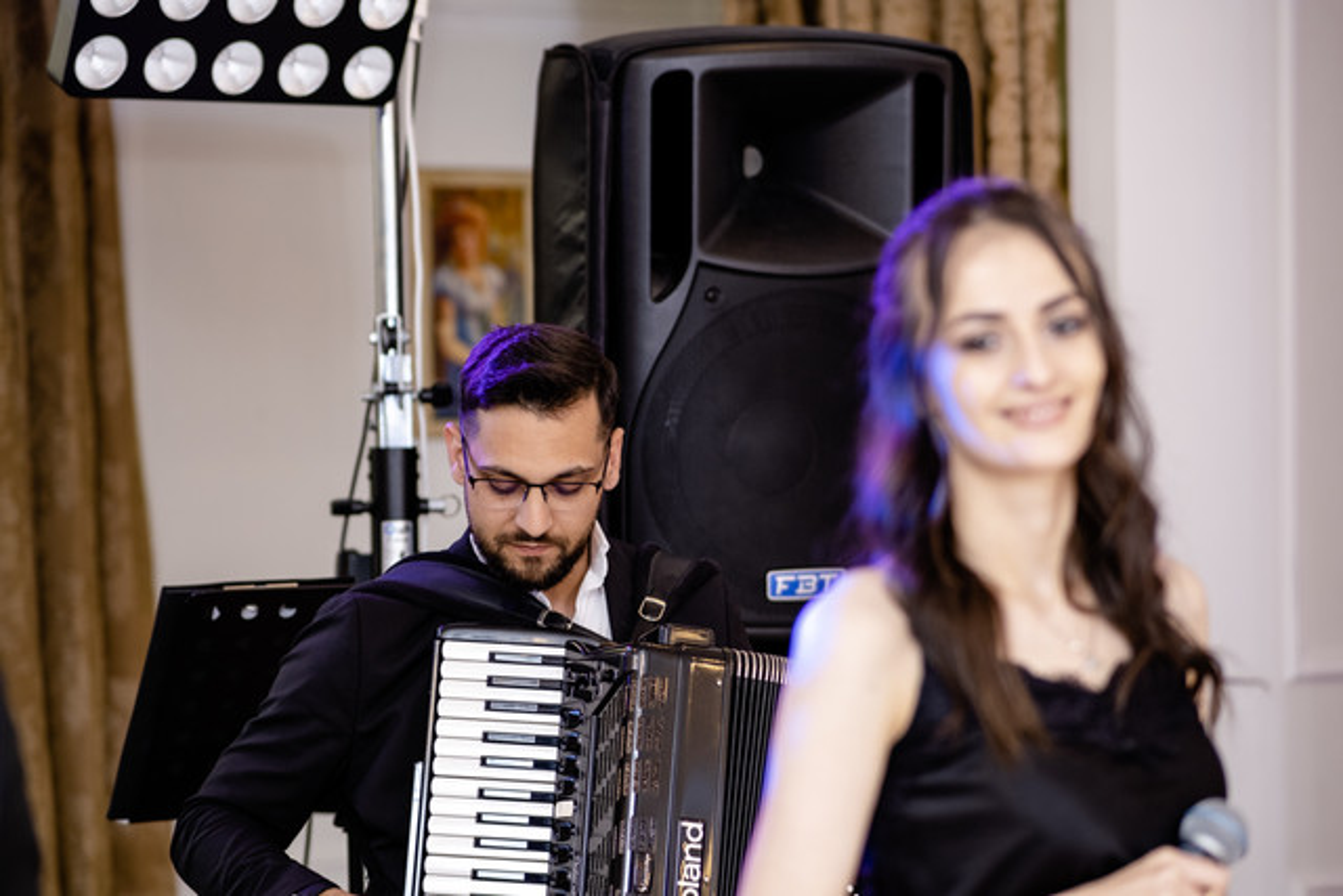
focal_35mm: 128
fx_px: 4776
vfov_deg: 10.7
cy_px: 448
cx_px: 672
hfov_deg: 16.0
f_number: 2
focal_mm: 85
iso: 640
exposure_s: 1/200
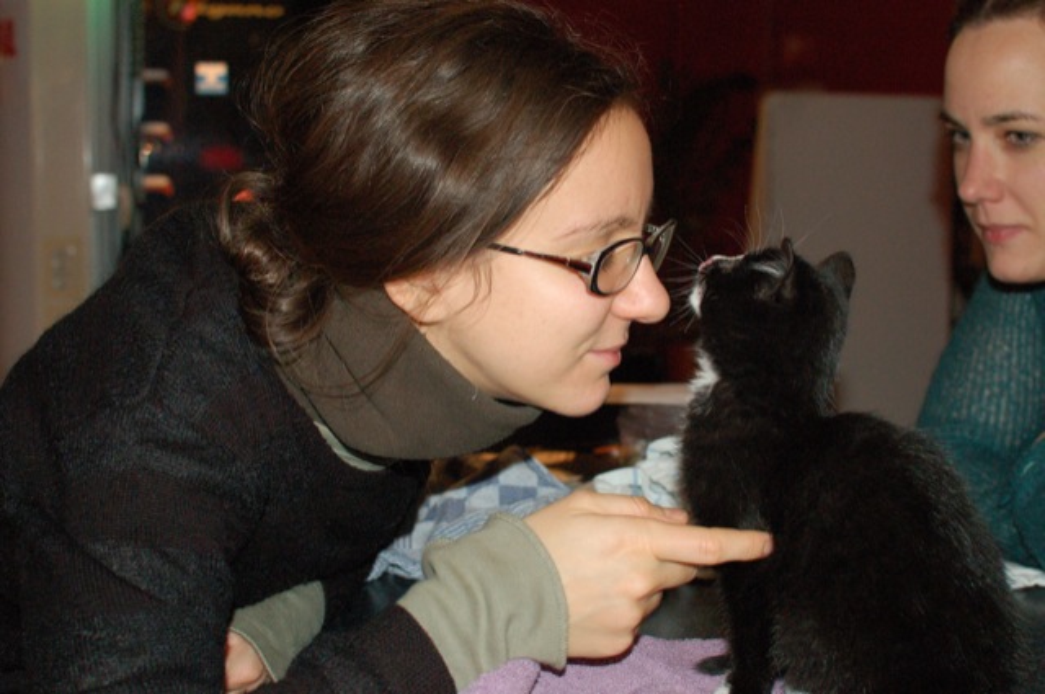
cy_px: 347
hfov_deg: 37.9
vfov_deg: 25.7
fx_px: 1522
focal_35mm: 52
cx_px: 522
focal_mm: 35
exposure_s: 1/60
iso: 1600
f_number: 5
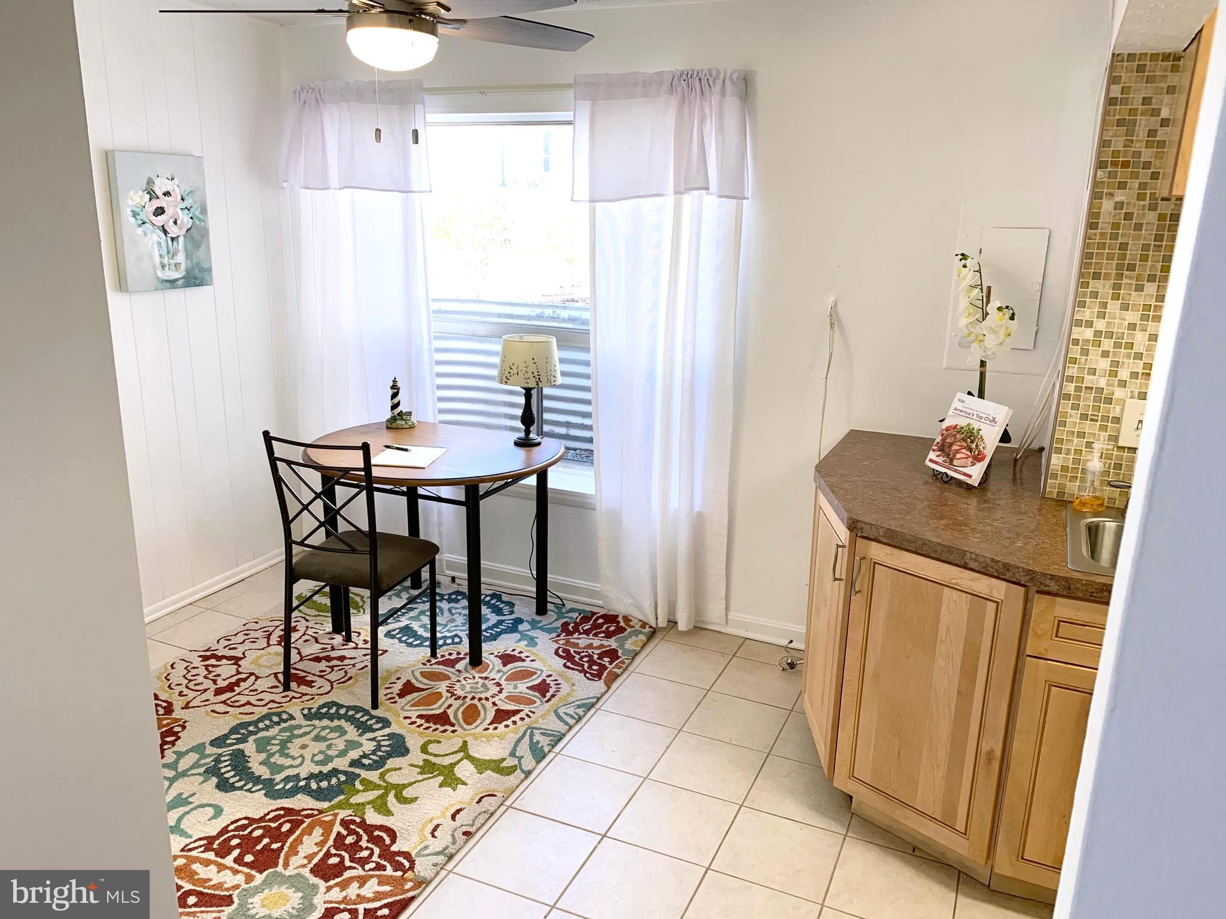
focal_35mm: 26
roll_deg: -0.9
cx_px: 613
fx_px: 921
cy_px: 460
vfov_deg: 53.1
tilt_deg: -17.0
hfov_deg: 67.3
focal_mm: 4.25
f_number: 1.8
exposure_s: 1/120
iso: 64
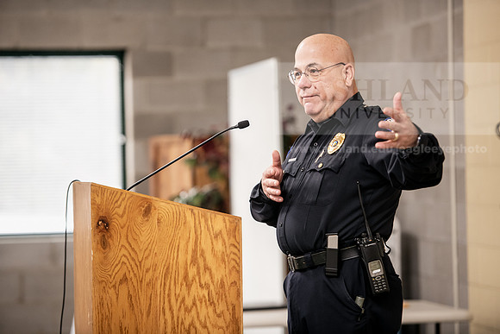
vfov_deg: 9.5
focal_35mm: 145
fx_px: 2014
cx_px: 250
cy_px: 167
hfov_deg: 14.2
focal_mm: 145
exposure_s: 1/200
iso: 1600
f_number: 2.8
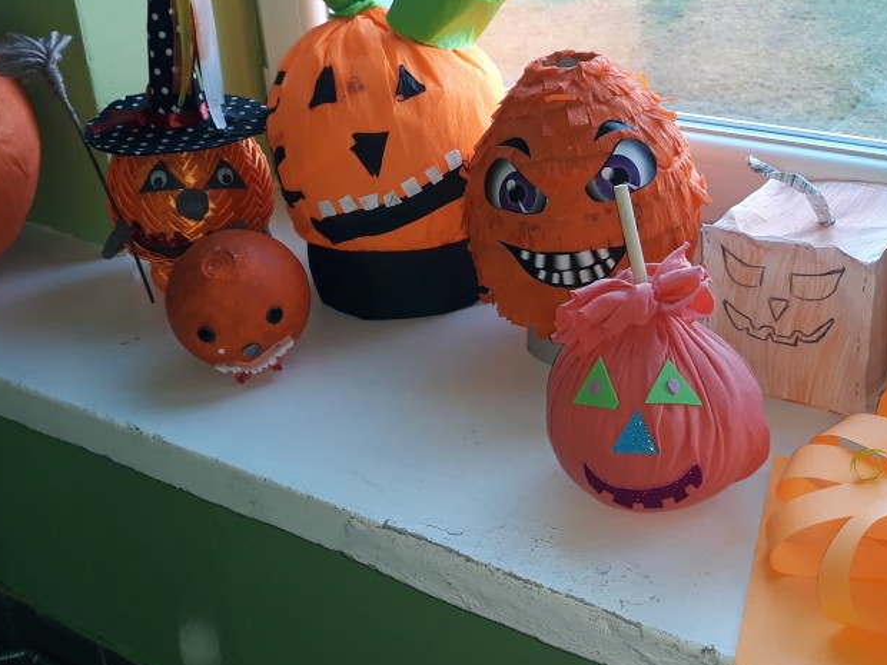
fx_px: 1204
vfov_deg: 30.9
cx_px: 478
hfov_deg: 40.4
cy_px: 293
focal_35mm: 47
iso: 50
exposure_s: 1/50
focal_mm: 3.71
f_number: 1.7
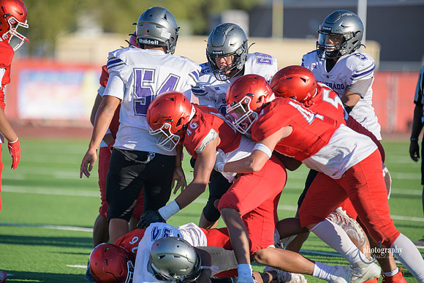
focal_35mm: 300
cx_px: 212
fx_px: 3534
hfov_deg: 6.9
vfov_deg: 4.6
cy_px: 142
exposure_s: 1/6400
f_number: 2.8
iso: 400
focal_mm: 300
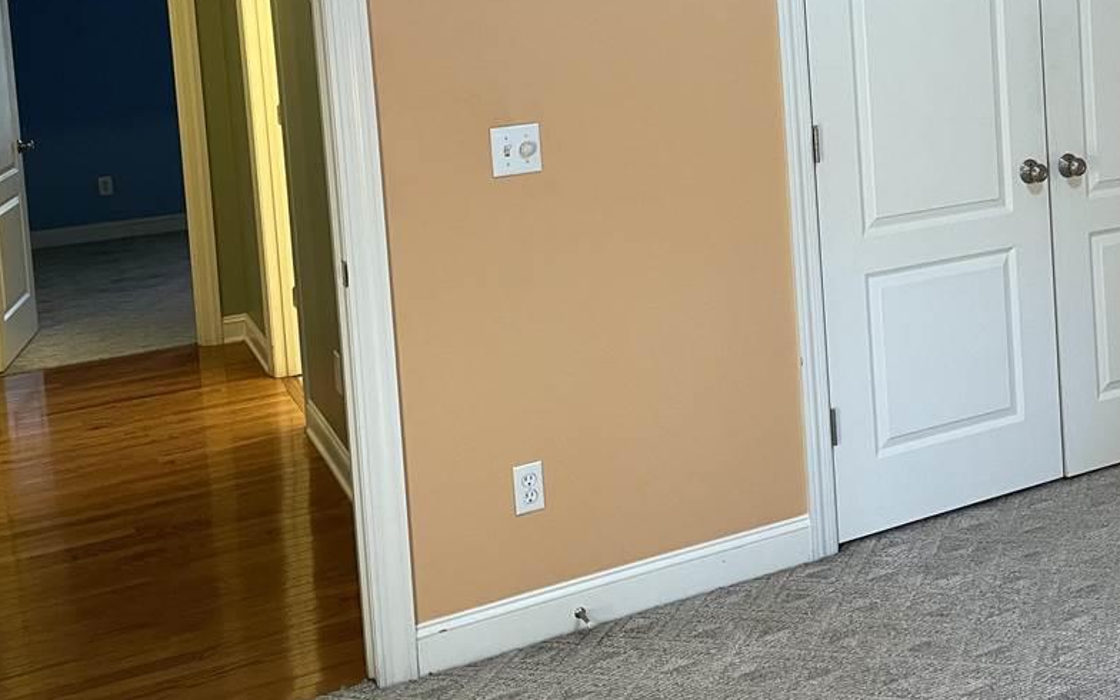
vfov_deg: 27.6
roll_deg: +3.7
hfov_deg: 43.2
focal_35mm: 45
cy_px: 83
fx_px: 1374
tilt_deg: -4.1
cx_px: 819
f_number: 1.6
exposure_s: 1/60
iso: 160
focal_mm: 4.2
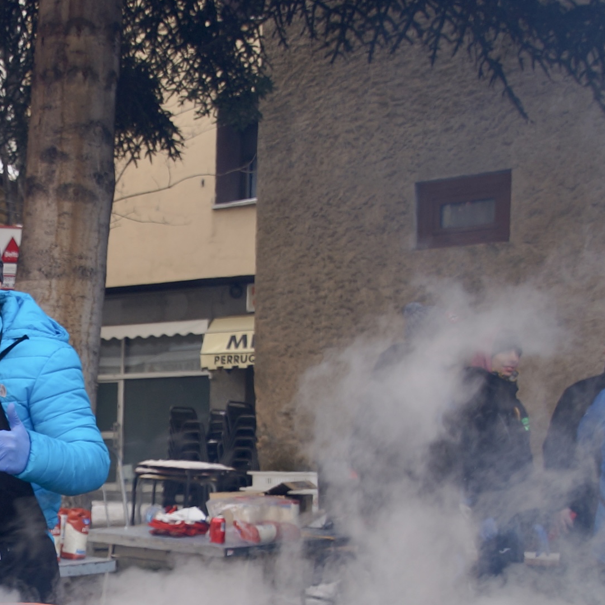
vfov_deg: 21.1
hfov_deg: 20.7
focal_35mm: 81
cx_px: -6
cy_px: 480
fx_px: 1602
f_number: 4
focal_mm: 26
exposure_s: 1/160
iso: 100
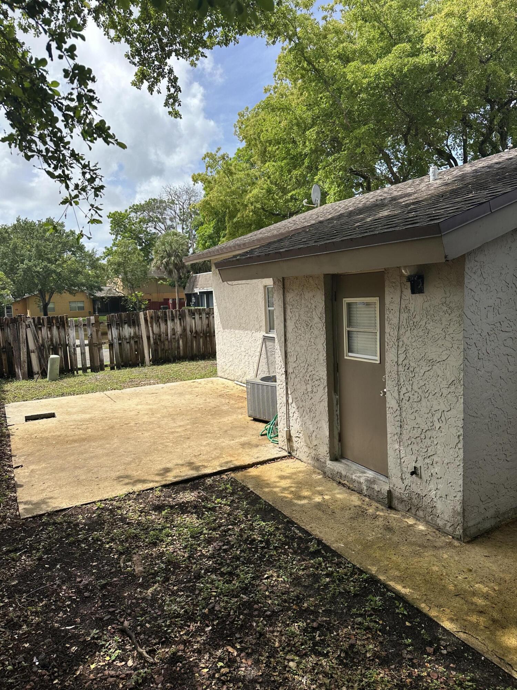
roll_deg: +1.9
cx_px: 258
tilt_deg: -4.4
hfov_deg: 56.8
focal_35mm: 24
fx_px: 478
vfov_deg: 71.6
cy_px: 345
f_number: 1.78
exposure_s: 1/3717
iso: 80
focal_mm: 6.86
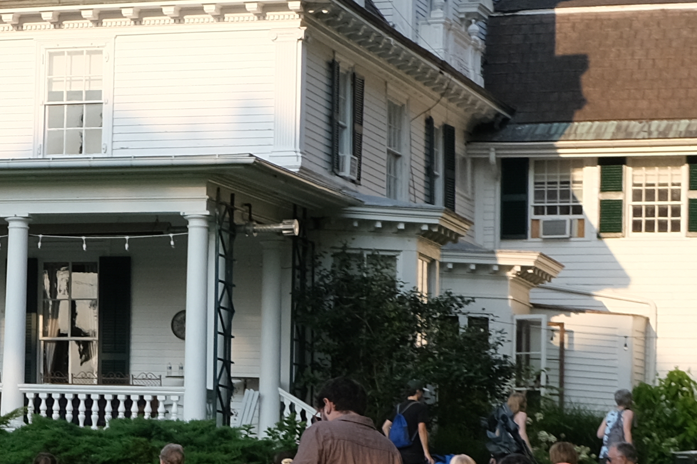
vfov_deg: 8.6
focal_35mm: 159
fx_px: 3078
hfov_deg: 11.7
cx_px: -678
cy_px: 268
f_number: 4.2
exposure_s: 1/750
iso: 320
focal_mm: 21.5
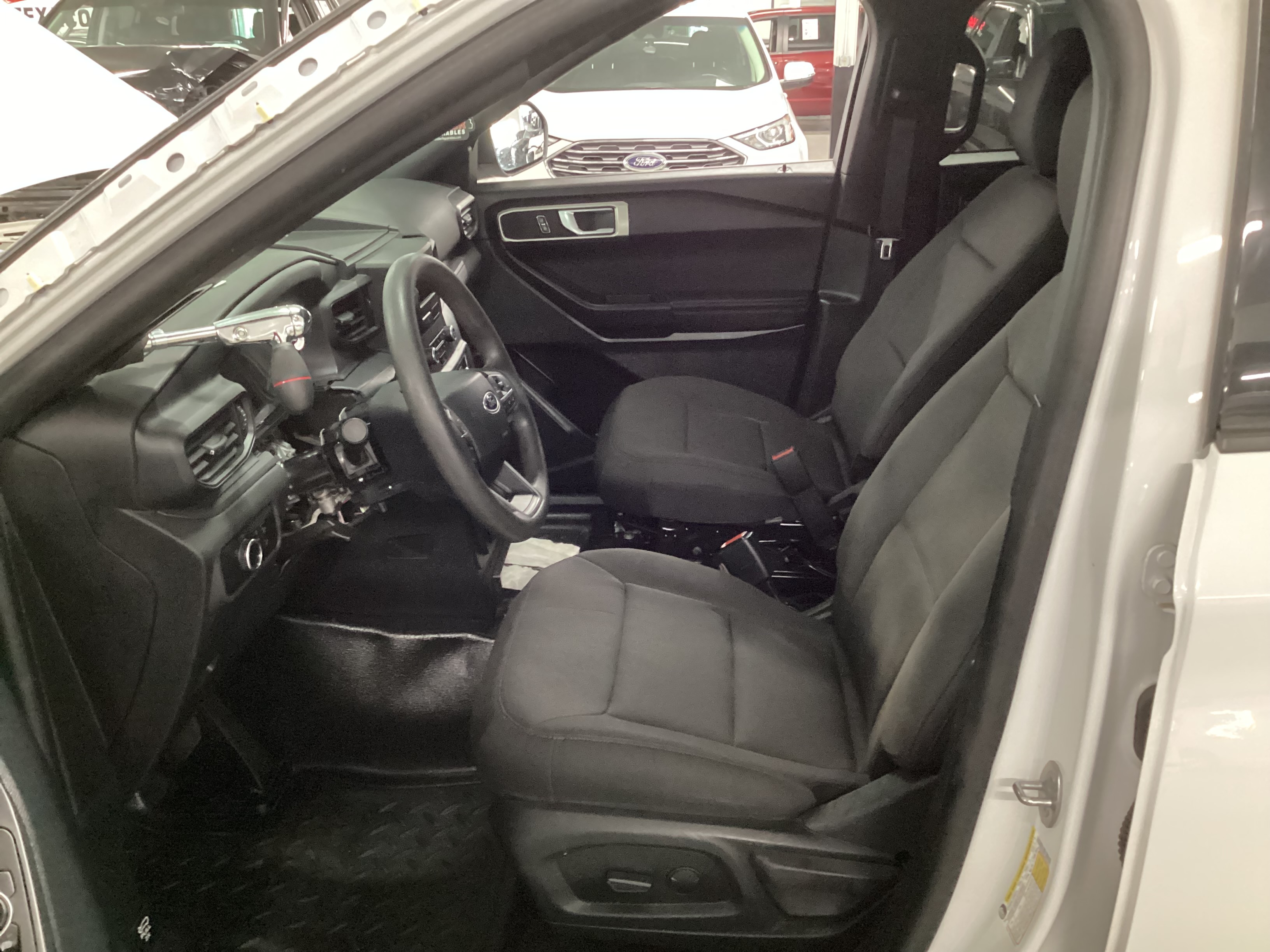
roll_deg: +0.3
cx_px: 635
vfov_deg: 45.4
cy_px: 476
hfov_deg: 58.4
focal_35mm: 31
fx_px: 1137
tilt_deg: -23.3
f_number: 2.4
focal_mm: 3.3
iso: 640
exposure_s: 1/25
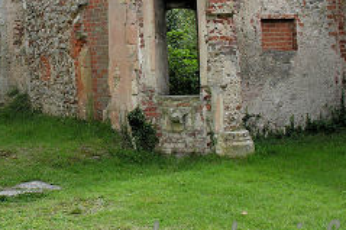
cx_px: 48
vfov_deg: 19.1
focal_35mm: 70
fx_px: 672
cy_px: 27
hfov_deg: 28.0
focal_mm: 8.9
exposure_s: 1/123
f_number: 5
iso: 50
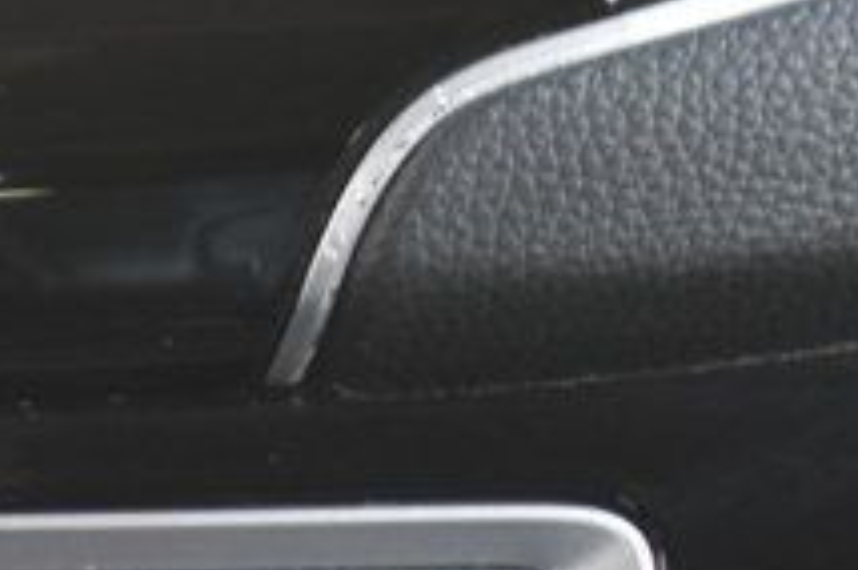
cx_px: -726
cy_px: 1004
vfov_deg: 3.4
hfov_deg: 5.1
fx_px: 9409
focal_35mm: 395
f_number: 6.3
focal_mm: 55
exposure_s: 1/15
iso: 900
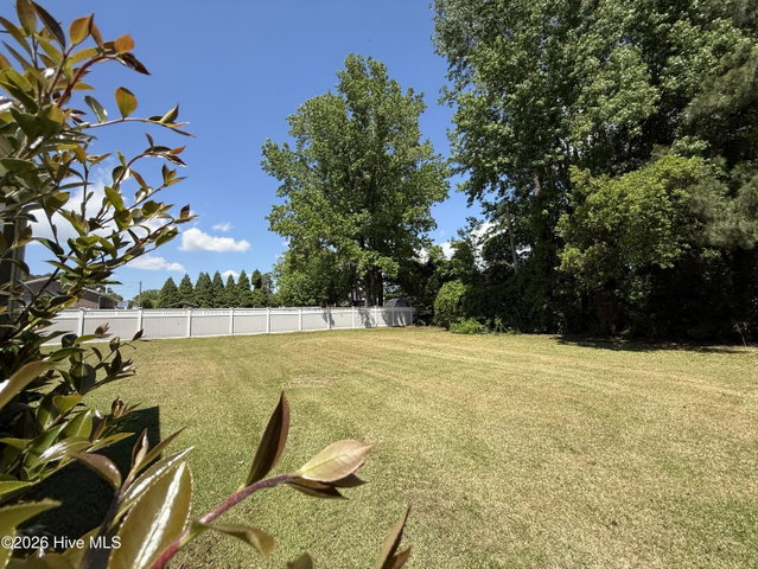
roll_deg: +0.9
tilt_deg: +7.4
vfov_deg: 85.7
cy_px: 284
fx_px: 307
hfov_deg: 102.0
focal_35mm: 14
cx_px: 379
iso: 50
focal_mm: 2.22
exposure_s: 1/1497
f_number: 2.2
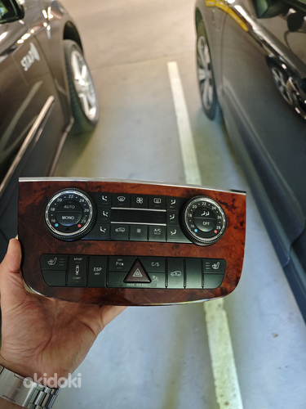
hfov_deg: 58.9
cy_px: 204
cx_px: 153
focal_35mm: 23
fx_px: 271
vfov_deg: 73.9
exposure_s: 1/25
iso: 1250
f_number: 2
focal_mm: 8.72
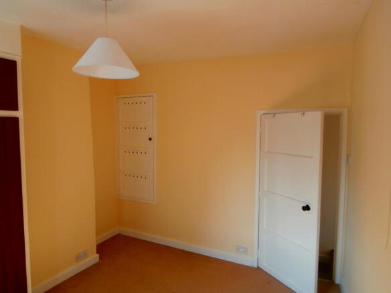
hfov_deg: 71.6
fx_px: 271
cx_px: 196
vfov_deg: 56.8
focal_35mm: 24
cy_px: 146
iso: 100
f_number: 3
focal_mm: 4.2
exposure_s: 1/50
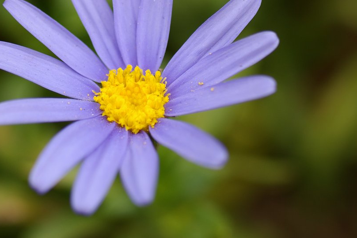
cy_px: 94
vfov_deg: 7.2
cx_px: 136
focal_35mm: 190
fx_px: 1883
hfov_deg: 10.8
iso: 200
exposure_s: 1/200
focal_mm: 100
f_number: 4.5
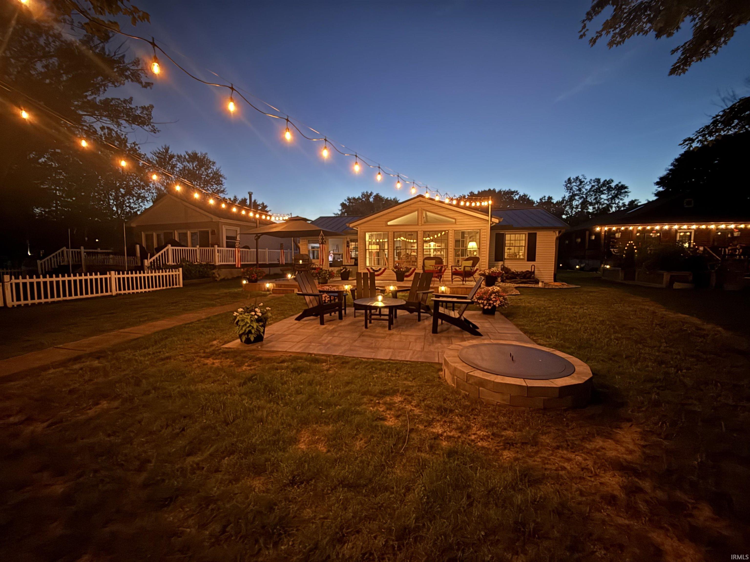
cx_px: 375
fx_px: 303
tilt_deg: -3.5
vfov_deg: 85.7
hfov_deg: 102.1
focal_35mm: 14
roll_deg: -0.4
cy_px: 281
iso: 1600
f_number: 2.2
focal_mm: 2.22
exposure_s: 1/10
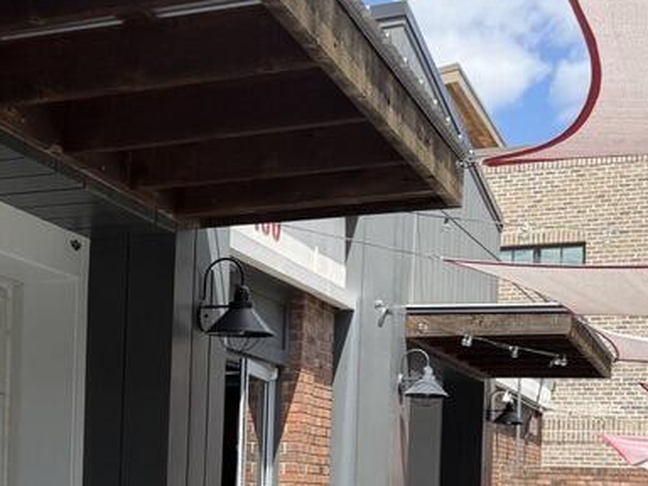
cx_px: 64
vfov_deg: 22.1
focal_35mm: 64
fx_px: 1198
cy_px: 489
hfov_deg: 29.0
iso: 80
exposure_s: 1/2703
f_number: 1.78
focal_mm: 6.76
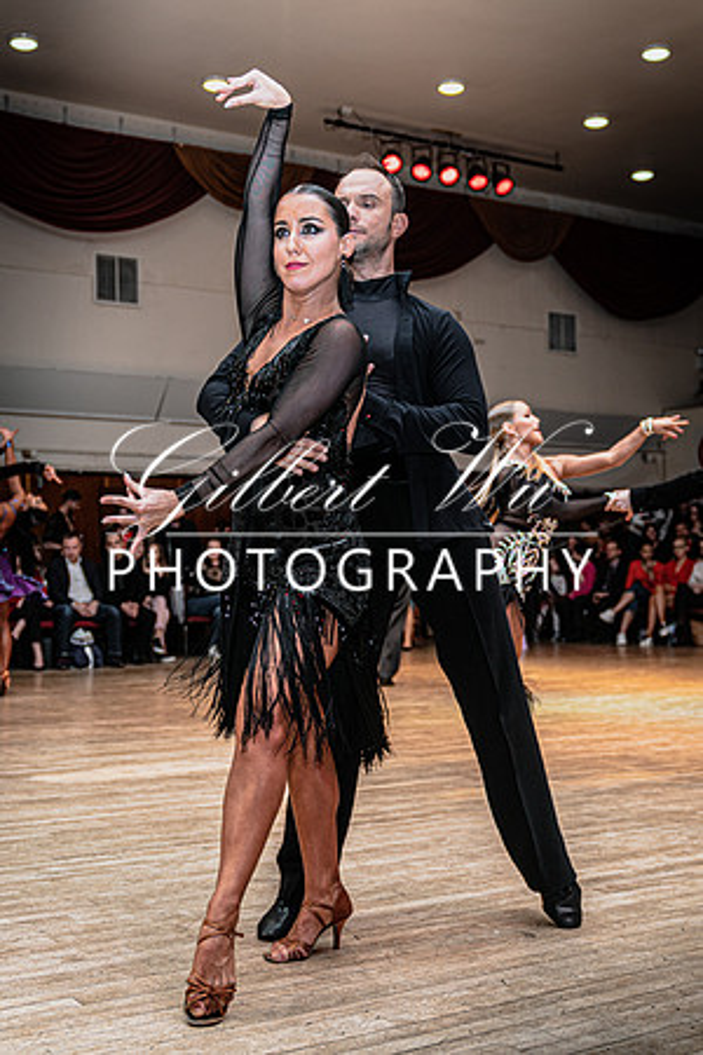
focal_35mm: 48
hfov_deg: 28.1
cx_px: 332
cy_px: 528
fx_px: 1405
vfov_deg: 41.1
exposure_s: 1/125
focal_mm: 32
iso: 200
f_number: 2.8
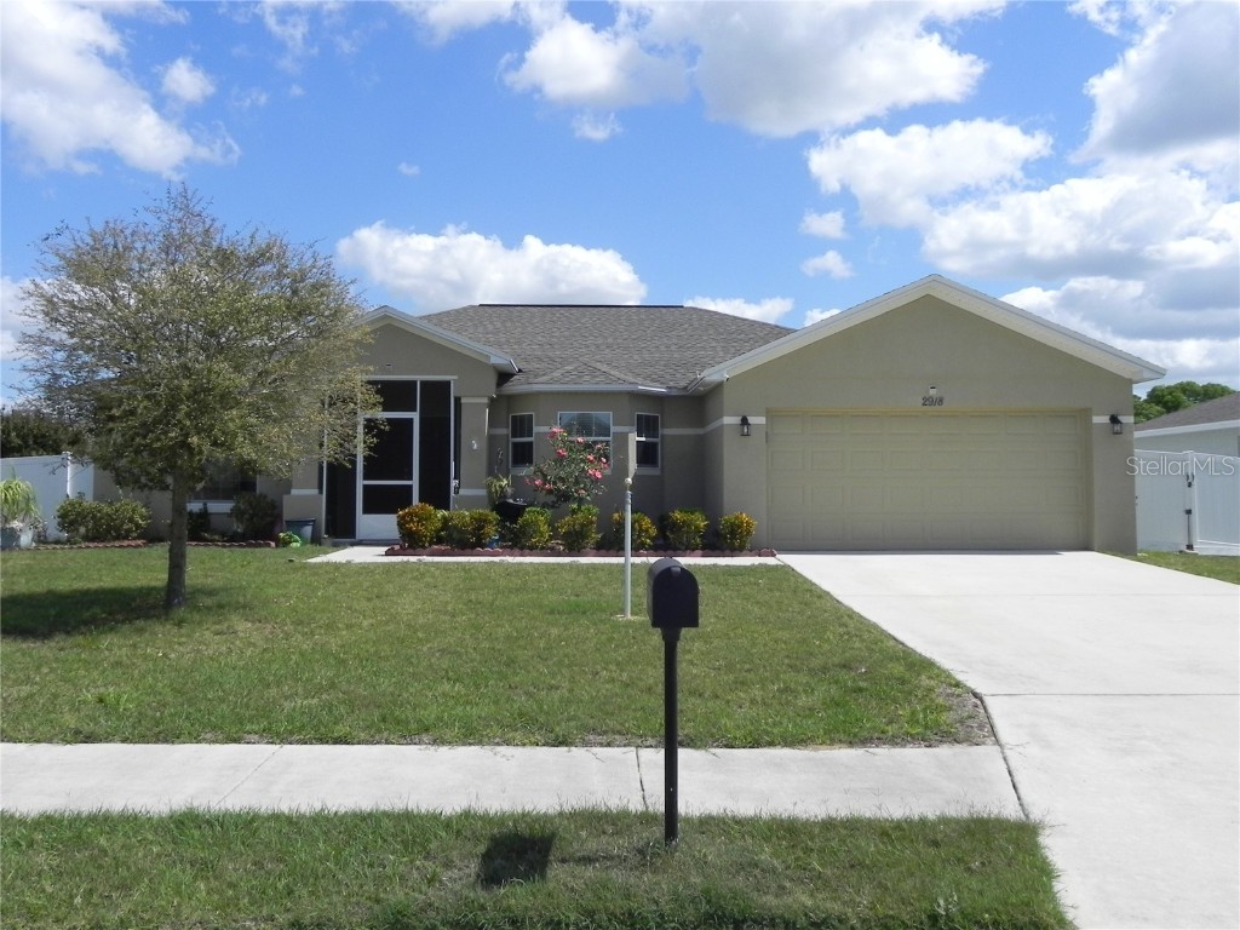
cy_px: 465
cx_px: 620
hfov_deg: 61.7
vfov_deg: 48.2
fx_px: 1039
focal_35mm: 29
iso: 160
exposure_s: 1/402
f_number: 8
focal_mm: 5.2
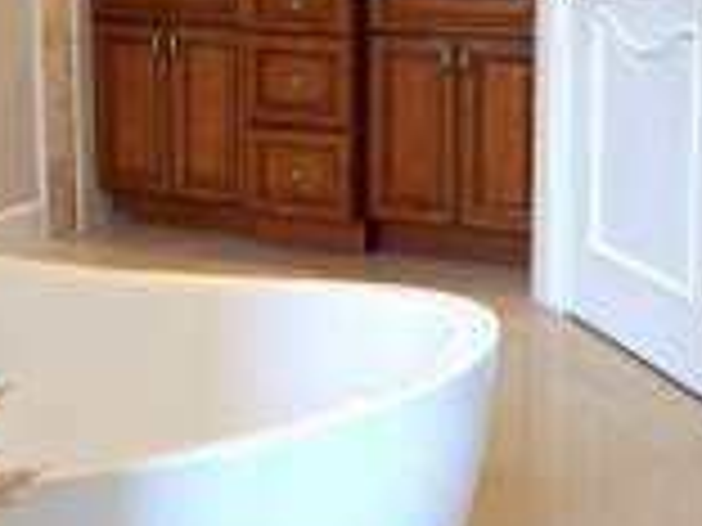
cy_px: 99
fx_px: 1501
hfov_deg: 26.3
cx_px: 364
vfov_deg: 19.7
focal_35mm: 74
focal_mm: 6.76
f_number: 1.78
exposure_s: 1/60
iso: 160
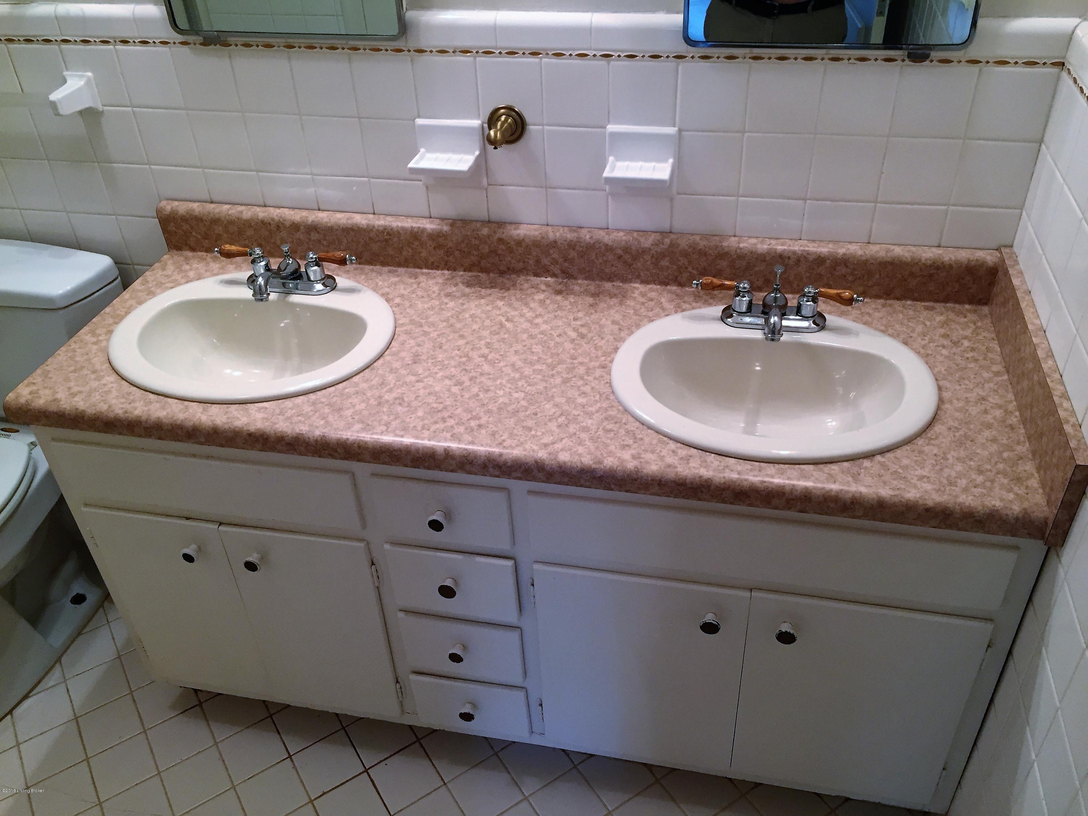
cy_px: 408
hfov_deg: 61.7
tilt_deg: -37.0
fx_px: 911
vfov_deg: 48.2
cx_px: 544
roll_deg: +3.8
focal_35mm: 29
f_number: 2.2
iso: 80
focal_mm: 4.15
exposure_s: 1/30
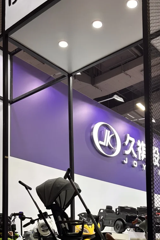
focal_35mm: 47
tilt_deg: +3.2
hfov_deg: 28.5
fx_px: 313
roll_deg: +0.2
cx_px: 107
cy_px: 220
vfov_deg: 38.8
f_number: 1.78
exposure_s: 1/214
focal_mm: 6.86
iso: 80
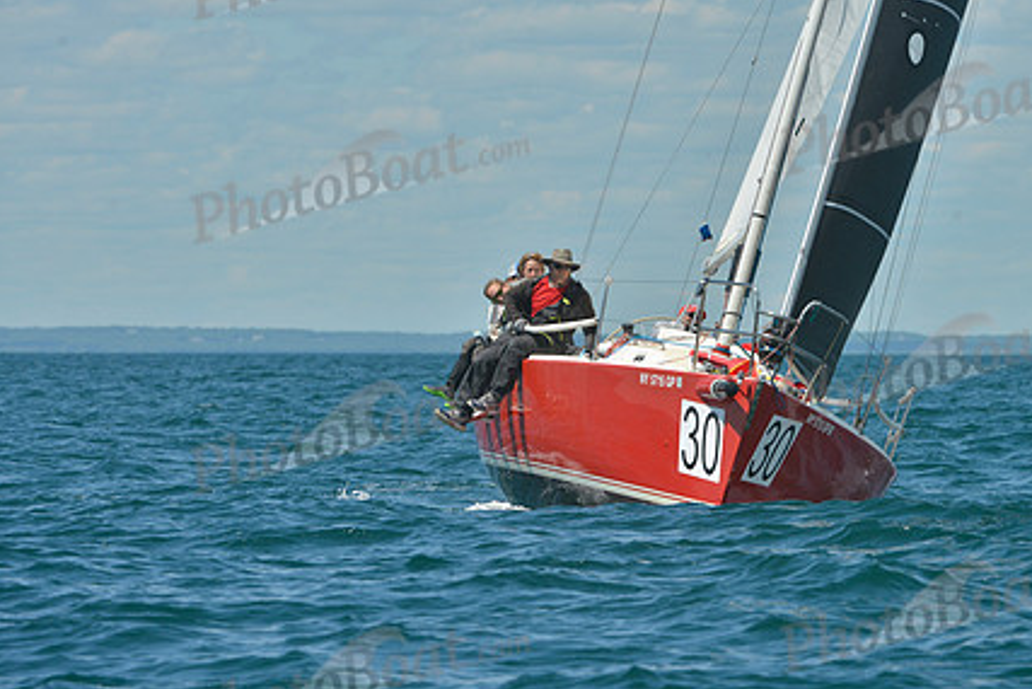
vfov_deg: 4.2
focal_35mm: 326
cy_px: 272
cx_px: 657
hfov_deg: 6.3
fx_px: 9348
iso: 280
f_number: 10
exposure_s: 1/800
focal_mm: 240
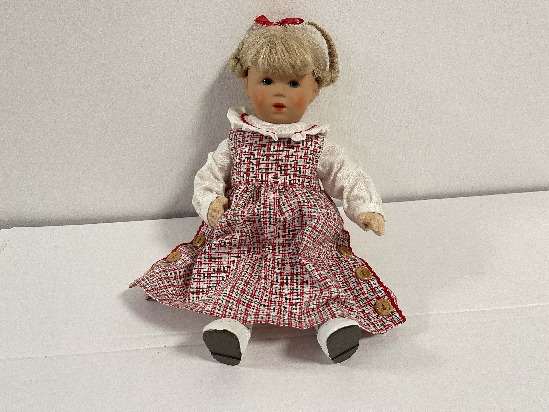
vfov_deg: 54.9
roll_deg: +2.3
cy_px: 206
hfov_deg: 69.4
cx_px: 274
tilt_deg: -26.2
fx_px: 396
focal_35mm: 25
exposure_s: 1/50
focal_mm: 5.1
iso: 100
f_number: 1.6
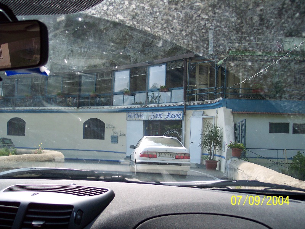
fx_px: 335
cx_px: 152
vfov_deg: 37.7
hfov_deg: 49.0
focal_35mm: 38
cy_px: 114
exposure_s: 1/700
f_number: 2.8
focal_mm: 8
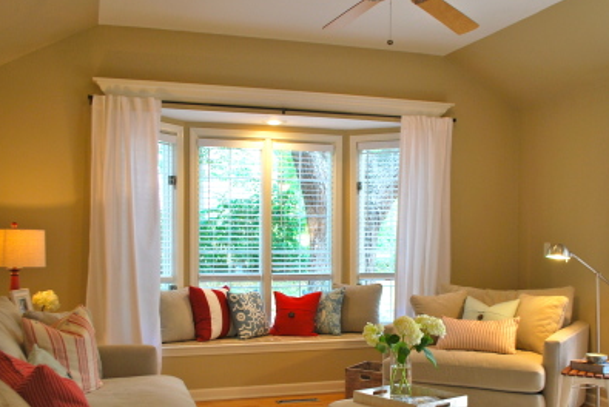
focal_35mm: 41
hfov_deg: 47.2
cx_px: 353
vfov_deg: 32.5
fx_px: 694
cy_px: 263
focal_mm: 18
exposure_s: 1/40
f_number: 3.5
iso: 200
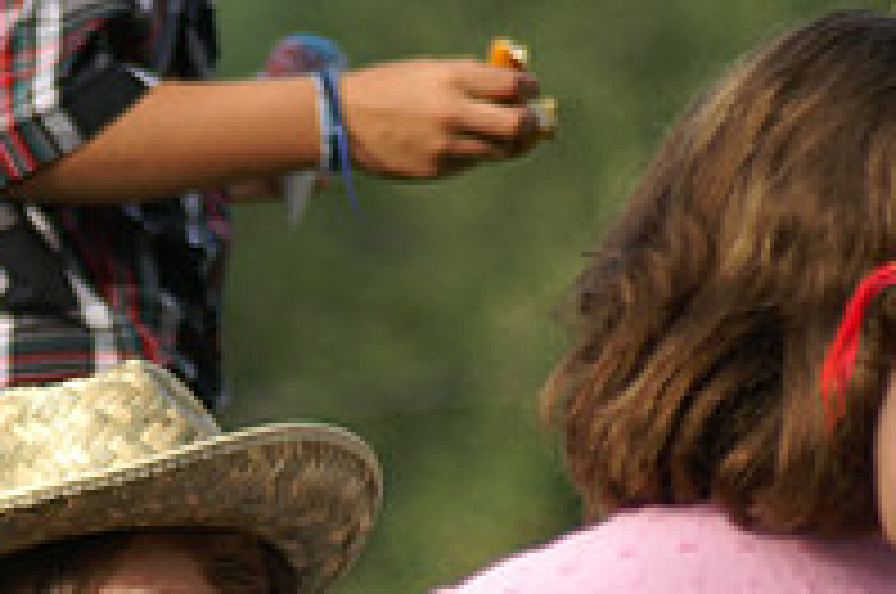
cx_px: 86
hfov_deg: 3.5
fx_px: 14697
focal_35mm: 591
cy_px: 814
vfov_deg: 2.3
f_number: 4.5
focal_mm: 135
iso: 100
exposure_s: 1/500
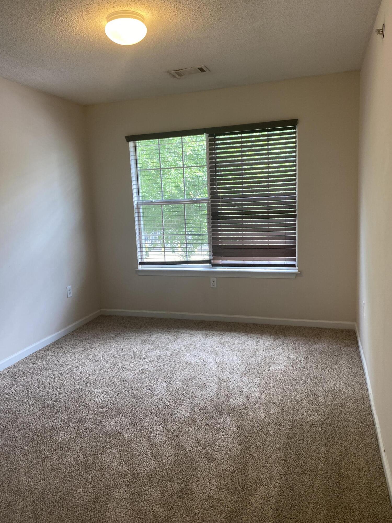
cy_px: 262
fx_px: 393
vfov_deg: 67.3
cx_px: 196
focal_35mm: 26
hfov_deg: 53.1
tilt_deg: -7.8
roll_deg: +2.7
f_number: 1.8
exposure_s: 1/121
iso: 100
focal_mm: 4.25
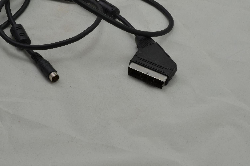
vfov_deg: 18.8
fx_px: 499
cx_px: 123
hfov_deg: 28.1
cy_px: 68
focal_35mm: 72
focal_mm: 40
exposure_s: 1/3
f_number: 20
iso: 100
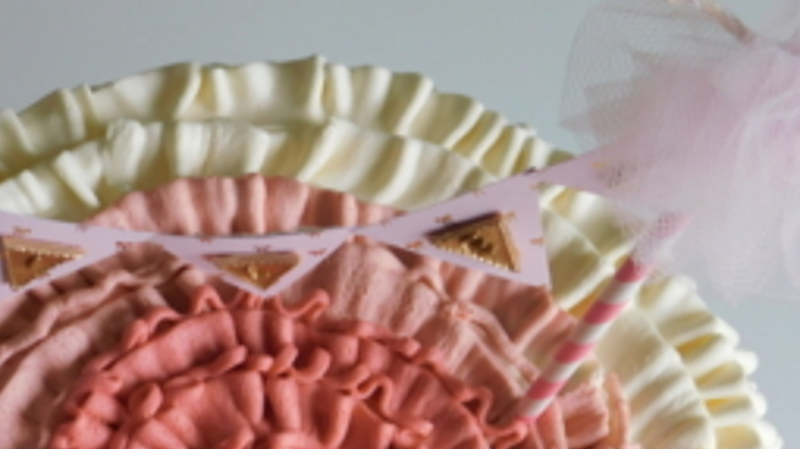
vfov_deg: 9.4
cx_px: 276
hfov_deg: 17.0
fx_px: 2671
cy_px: 582
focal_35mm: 126
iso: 160
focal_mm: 10.4
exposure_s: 1/30
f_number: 4
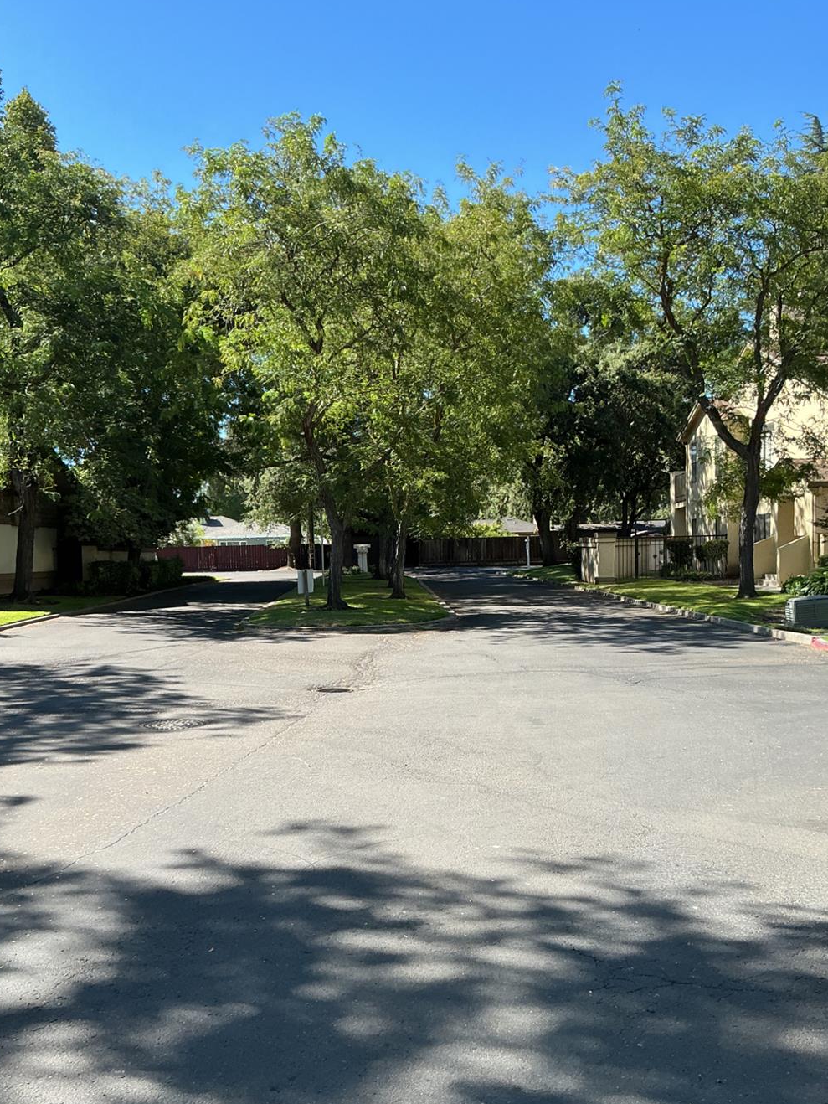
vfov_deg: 55.2
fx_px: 1052
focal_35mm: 33
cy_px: 618
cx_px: 395
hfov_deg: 42.9
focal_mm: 3
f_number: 1.8
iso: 25
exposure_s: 1/642
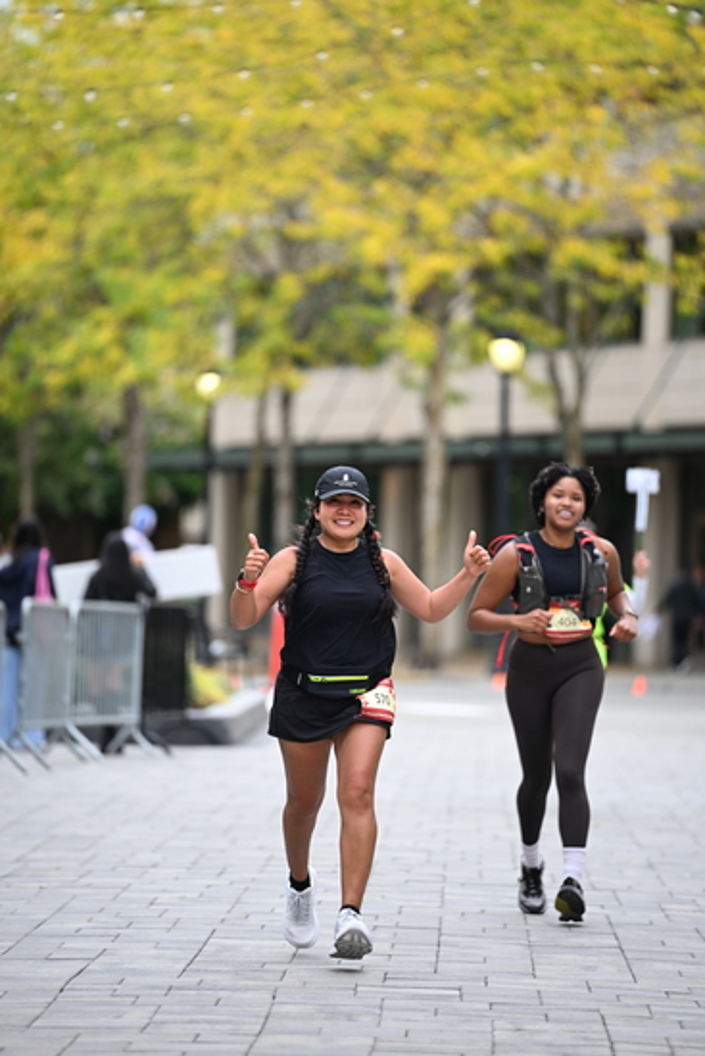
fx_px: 5871
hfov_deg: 6.9
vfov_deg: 10.3
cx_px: 352
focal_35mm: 200
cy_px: 528
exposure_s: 1/1600
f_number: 2.8
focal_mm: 200
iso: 640
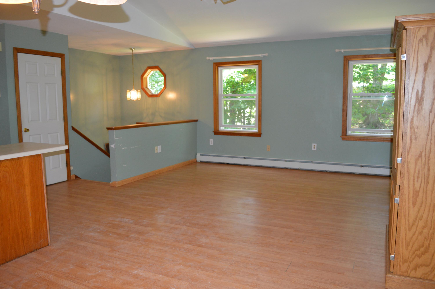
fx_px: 326
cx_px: 218
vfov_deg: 47.8
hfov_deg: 67.4
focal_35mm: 27
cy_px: 144
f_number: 3.5
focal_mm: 18
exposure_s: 1/60
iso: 450
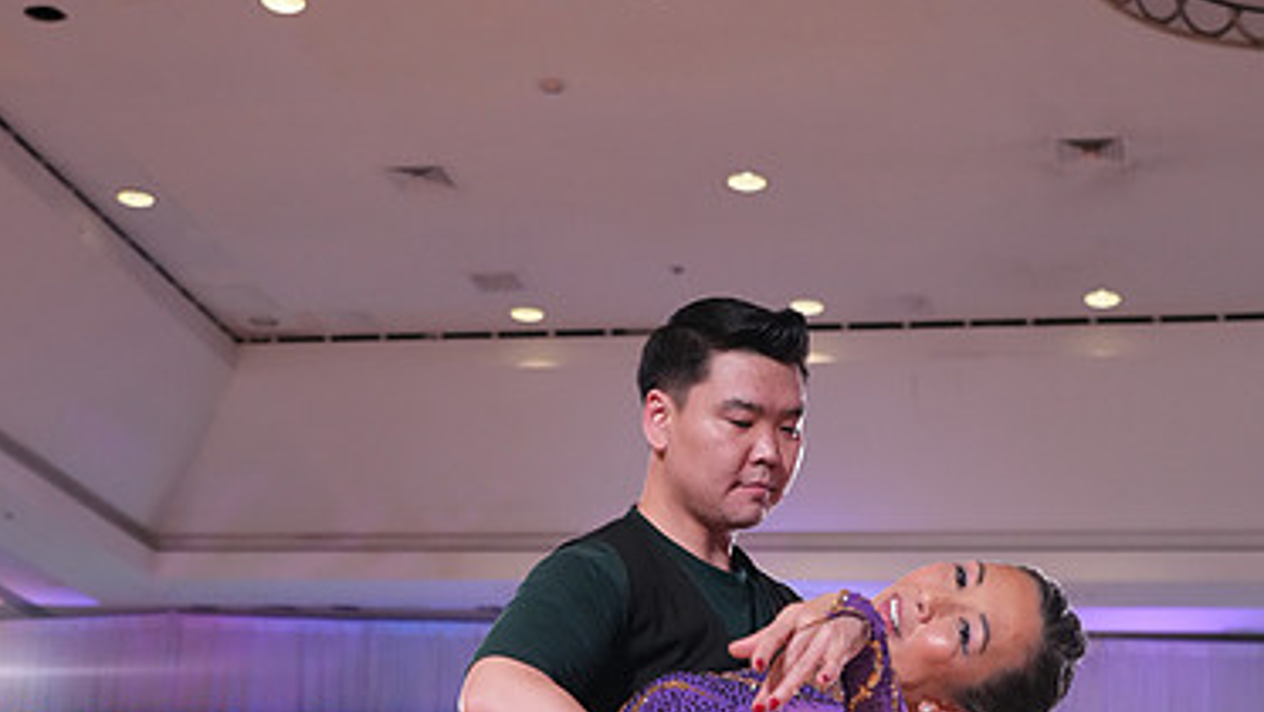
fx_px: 2347
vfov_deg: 16.3
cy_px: 946
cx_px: 625
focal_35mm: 70
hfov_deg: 30.1
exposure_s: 1/500
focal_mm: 43
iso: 3200
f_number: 4
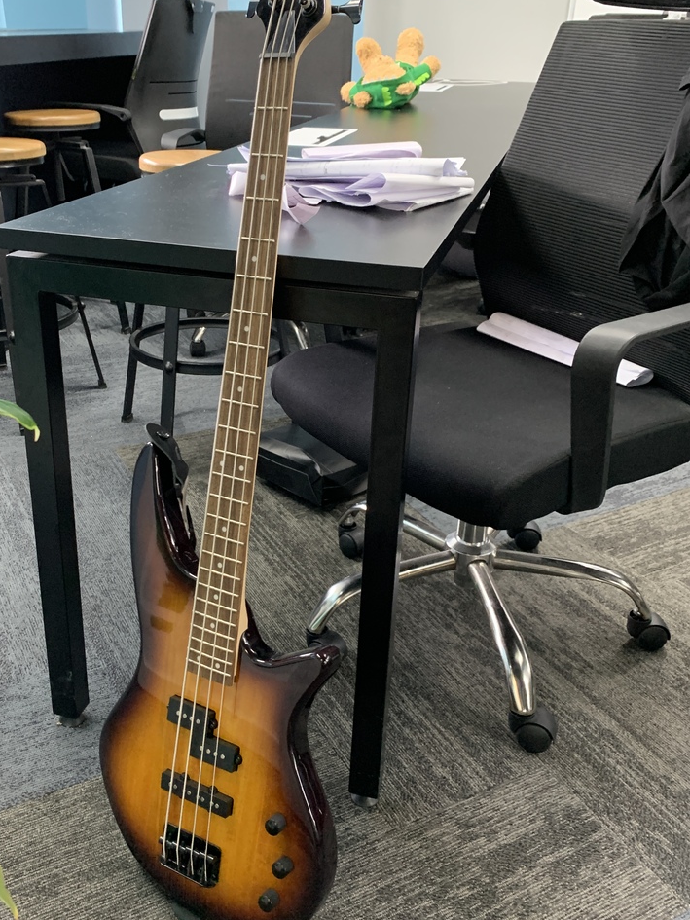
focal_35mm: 33
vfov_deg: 55.3
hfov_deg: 42.7
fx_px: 877
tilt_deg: -24.3
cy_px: 433
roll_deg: -1.1
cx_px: 273
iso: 400
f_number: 1.8
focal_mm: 4.25
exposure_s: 1/49
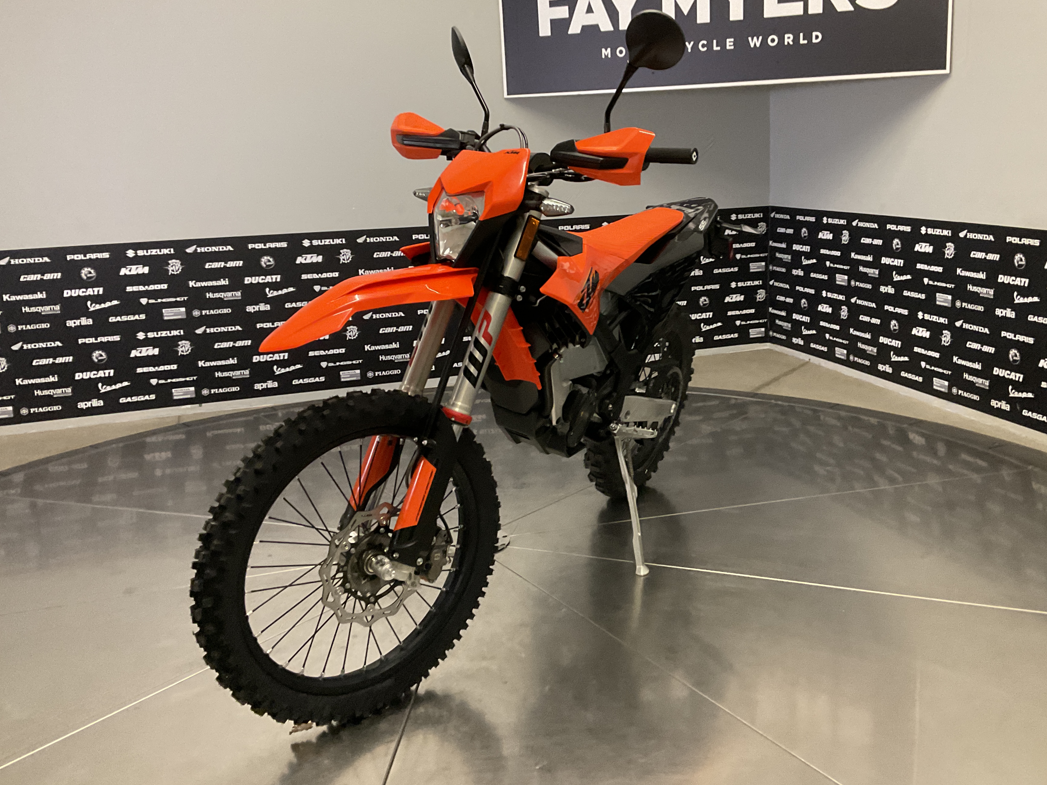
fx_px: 1028
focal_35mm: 34
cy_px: 356
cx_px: 588
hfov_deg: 53.8
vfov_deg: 41.7
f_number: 1.8
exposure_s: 1/60
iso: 250
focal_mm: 3
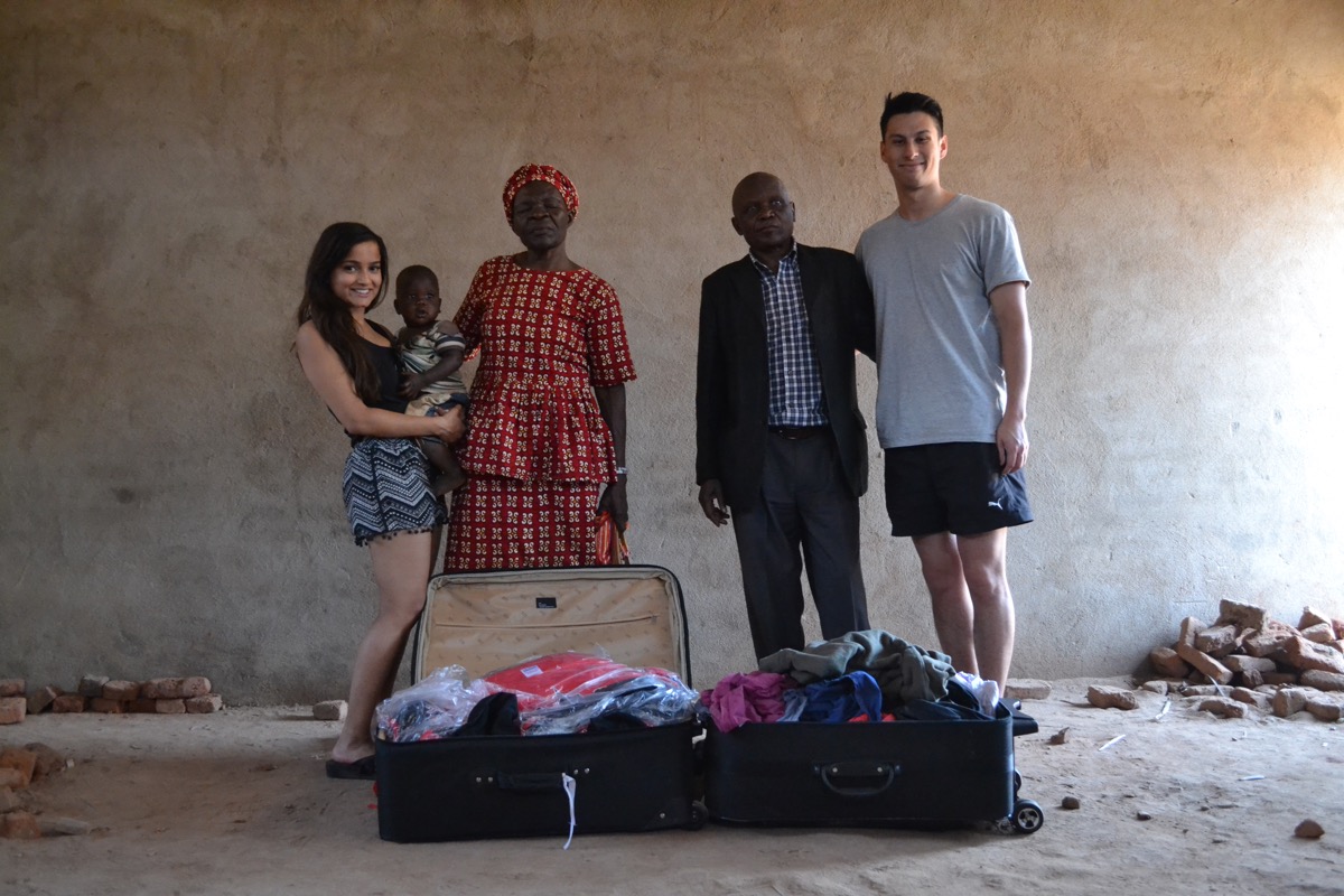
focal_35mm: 33
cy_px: 448
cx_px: 672
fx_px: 1232
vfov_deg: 40.0
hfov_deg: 57.2
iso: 3200
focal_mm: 22
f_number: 4
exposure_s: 1/160
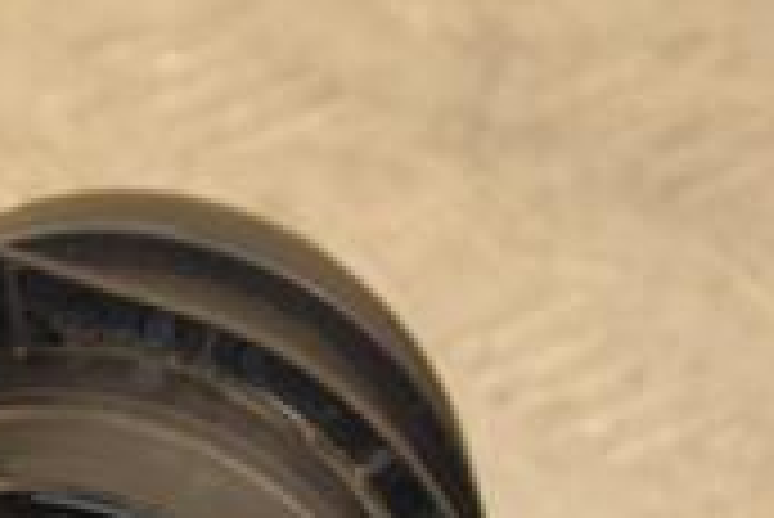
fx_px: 8994
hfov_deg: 4.9
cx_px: 230
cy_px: 671
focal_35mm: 418
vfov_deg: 3.3
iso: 800
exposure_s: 1/100
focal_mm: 80
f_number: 5.3
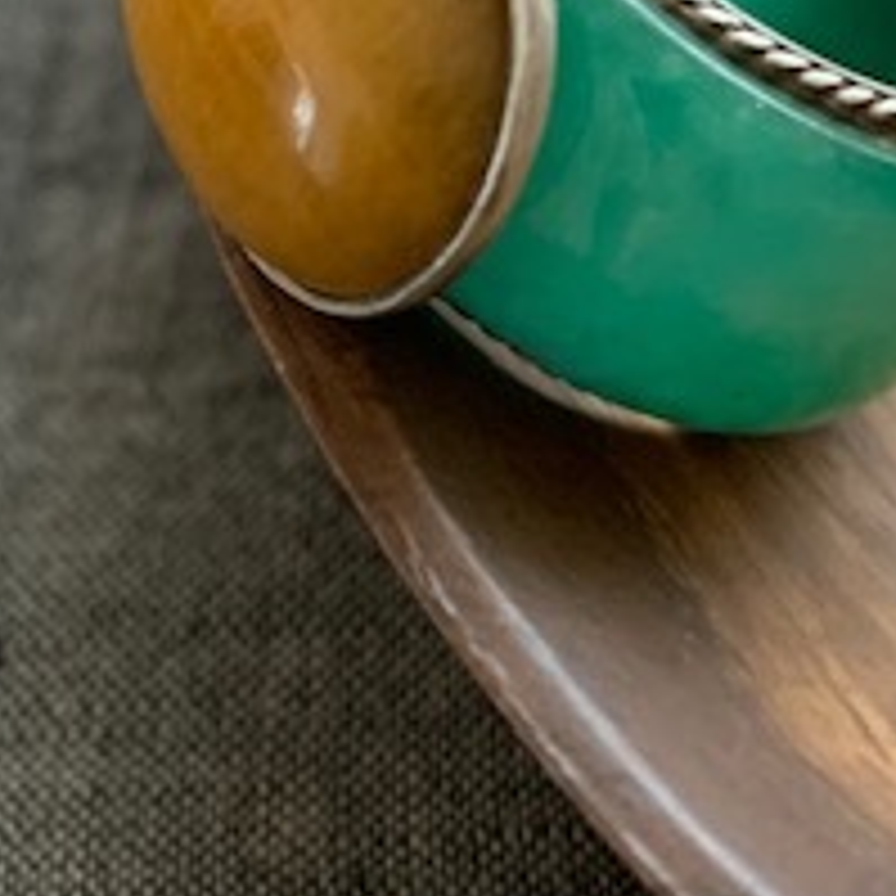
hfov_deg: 23.2
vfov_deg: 23.0
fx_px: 2167
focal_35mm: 74
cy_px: 171
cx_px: 288
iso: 400
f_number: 1.8
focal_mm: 4.25
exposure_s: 1/59
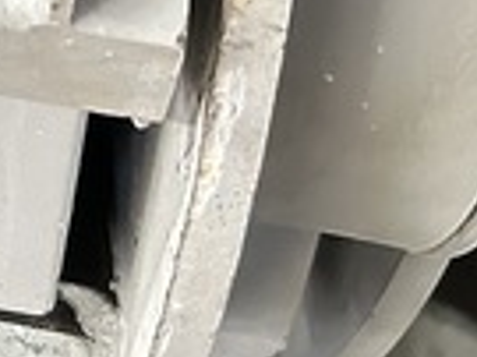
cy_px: -286
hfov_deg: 13.7
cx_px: -477
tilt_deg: -47.4
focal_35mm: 123
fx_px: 1693
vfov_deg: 11.2
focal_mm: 5.7
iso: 640
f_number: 1.5
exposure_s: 1/40
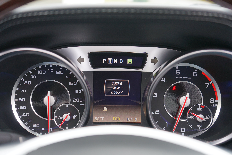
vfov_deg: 31.8
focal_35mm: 42
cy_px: 78
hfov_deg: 46.4
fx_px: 270
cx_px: 116
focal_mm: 42
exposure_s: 1/60
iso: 200
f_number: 4.5
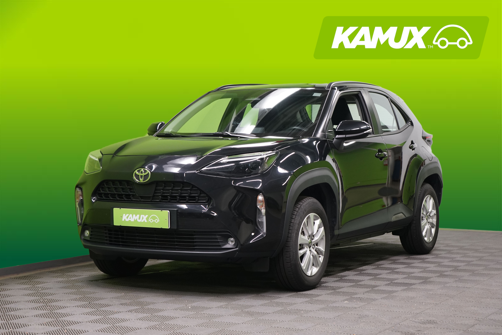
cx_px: 251
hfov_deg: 30.1
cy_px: 168
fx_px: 934
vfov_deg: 20.3
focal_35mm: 67
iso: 800
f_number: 5.6
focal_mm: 67
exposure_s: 1/50
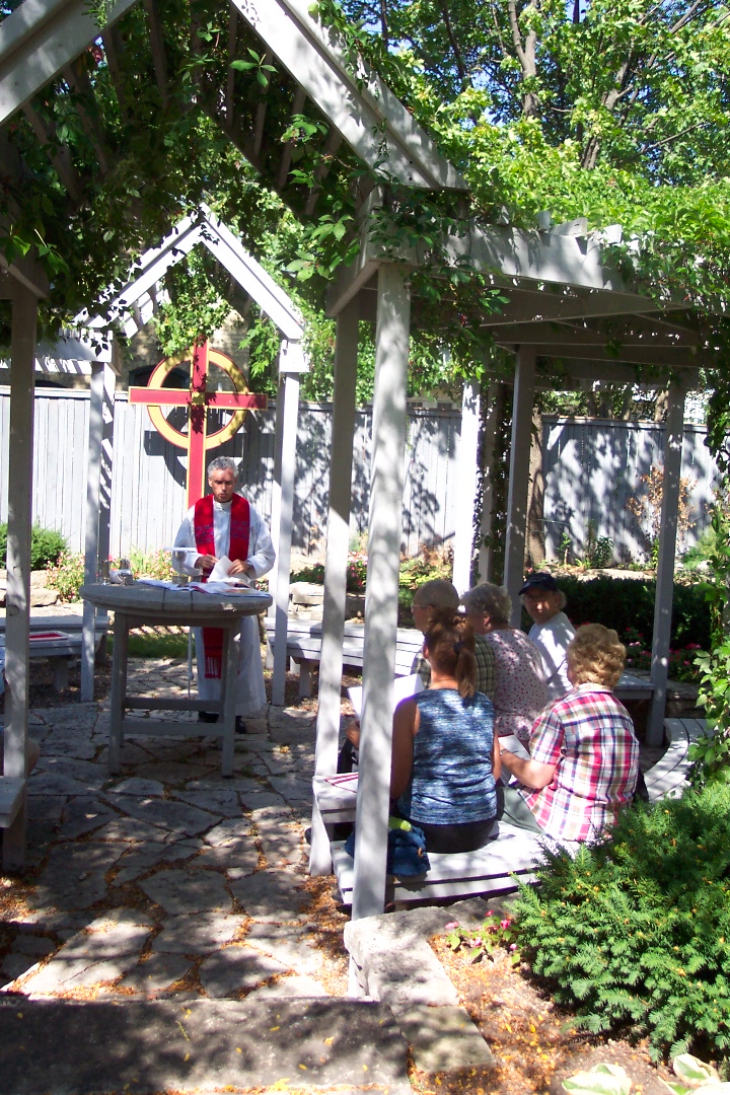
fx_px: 1156
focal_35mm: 38
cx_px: 365
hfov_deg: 35.1
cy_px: 548
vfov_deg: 50.7
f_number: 2.8
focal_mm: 8
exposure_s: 1/700
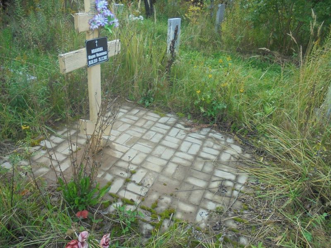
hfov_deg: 67.3
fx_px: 249
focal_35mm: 26
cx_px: 166
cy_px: 124
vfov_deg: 53.1
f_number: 3.5
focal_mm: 4.6
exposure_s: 1/250
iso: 100
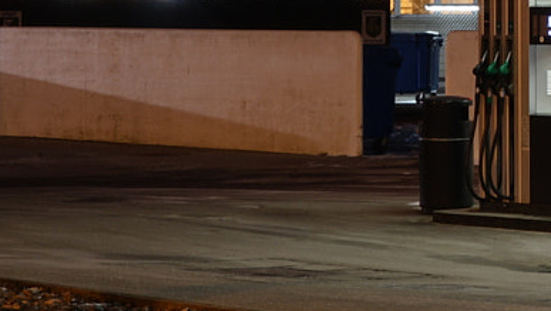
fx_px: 3040
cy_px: -41
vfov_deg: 5.8
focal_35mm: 208
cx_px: 839
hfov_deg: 10.0
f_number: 22
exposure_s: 54
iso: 80
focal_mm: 48
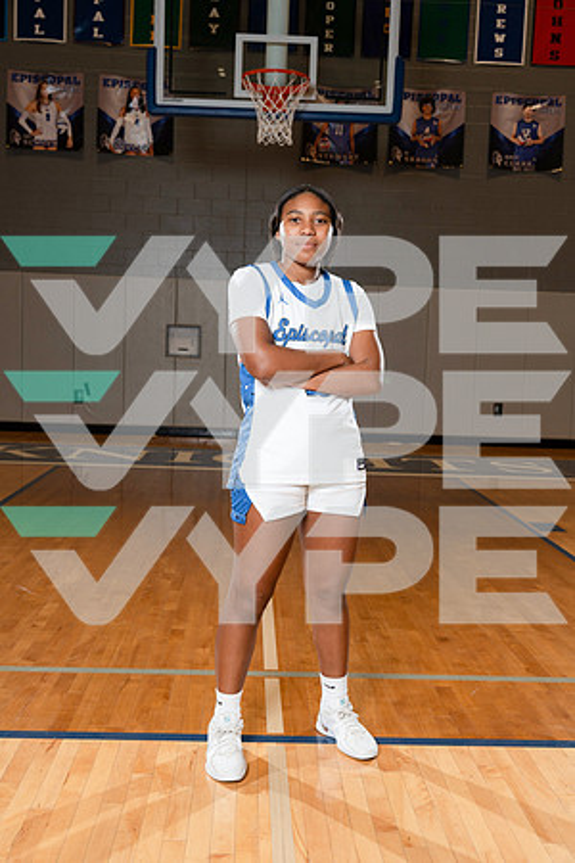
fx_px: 910
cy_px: 432
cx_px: 288
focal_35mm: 38
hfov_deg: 35.1
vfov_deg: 50.7
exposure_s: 1/250
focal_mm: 38
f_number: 5.6
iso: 400
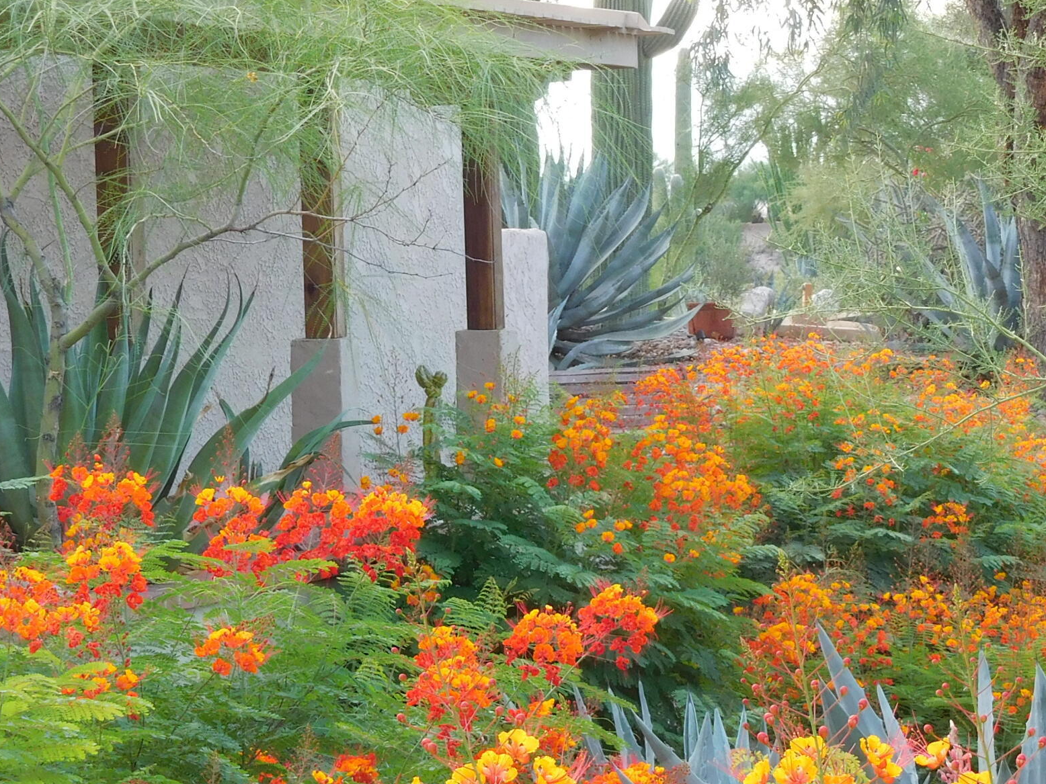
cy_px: 625
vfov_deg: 10.9
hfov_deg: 14.6
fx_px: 4079
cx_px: 721
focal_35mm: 135
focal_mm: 12.5
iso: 125
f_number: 4.5
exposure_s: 1/80
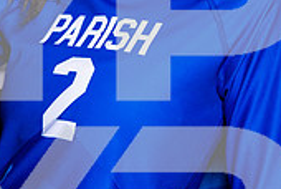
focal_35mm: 218
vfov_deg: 6.3
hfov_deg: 9.4
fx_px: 1705
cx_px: 84
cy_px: 14
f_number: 8
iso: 400
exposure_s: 1/250
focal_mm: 64
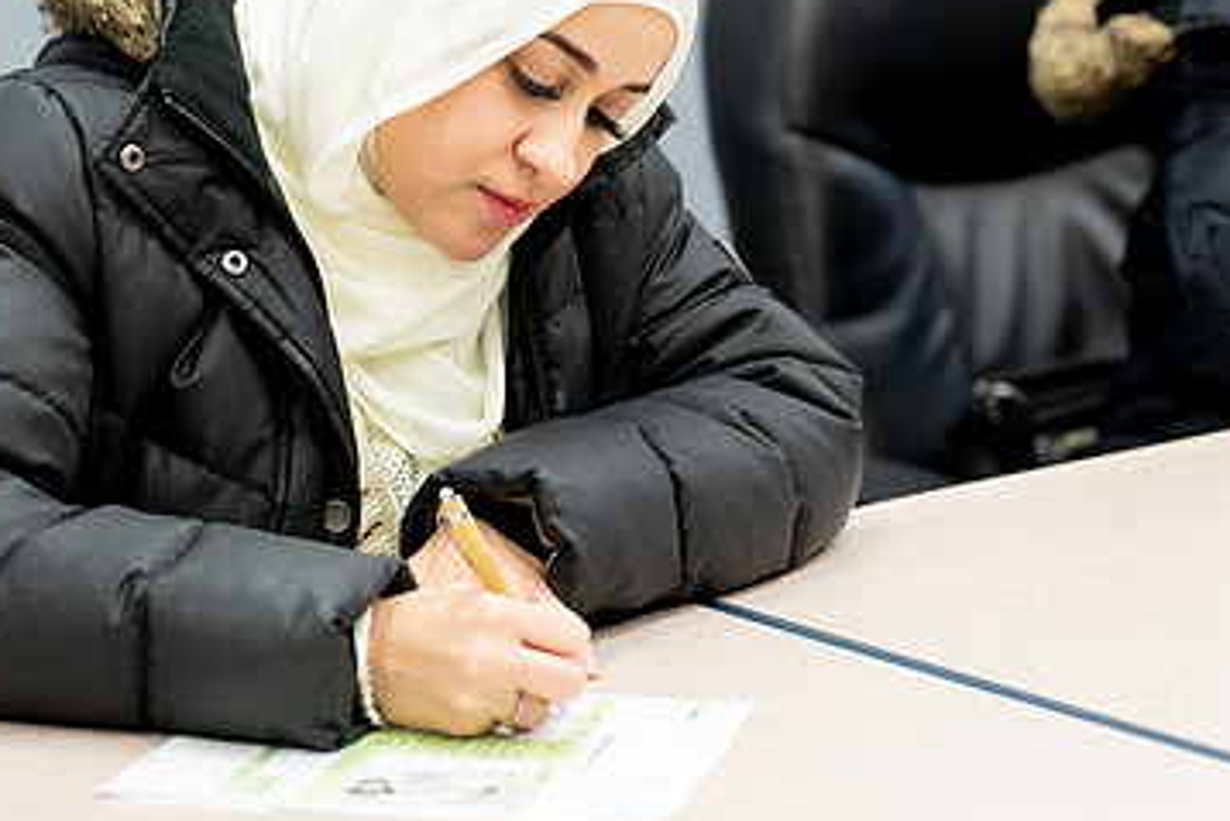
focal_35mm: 144
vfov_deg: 9.5
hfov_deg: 14.2
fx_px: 4922
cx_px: 347
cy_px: 314
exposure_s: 1/160
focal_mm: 89
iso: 640
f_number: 2.8
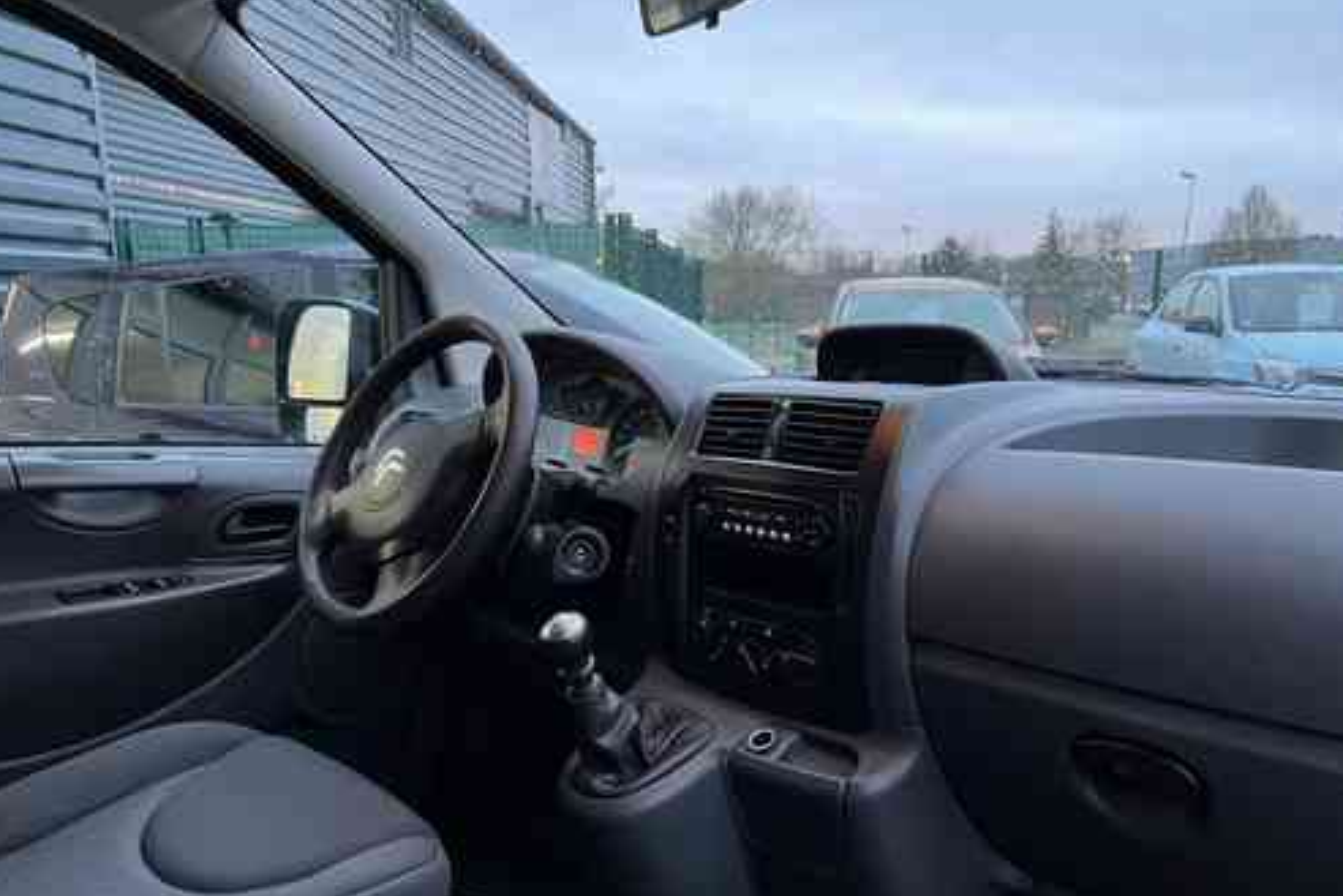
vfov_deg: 46.3
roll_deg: +1.8
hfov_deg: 65.5
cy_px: 511
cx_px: 681
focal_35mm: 28
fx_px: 1045
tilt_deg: -11.1
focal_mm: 5.7
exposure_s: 1/50
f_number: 1.5
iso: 250
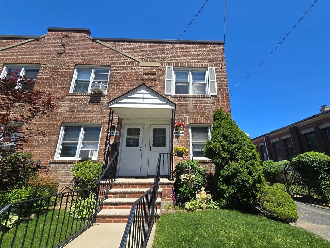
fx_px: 133
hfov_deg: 101.9
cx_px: 176
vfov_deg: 85.7
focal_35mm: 14
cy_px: 126
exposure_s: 1/1765
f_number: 2.2
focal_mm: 2.2
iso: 50
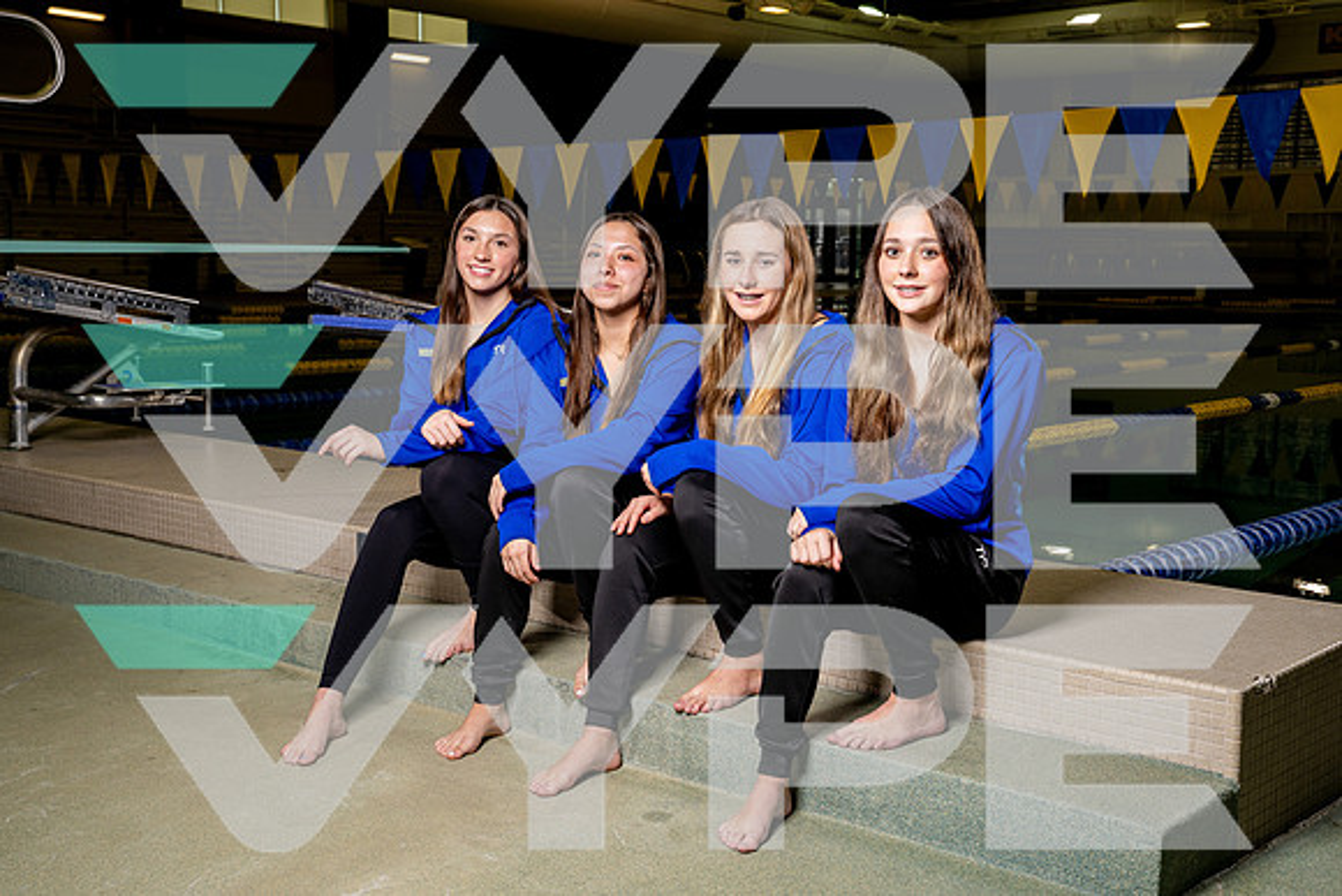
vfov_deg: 29.9
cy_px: 448
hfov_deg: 43.6
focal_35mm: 45
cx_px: 671
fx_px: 1678
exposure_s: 1/200
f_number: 8
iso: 400
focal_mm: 45
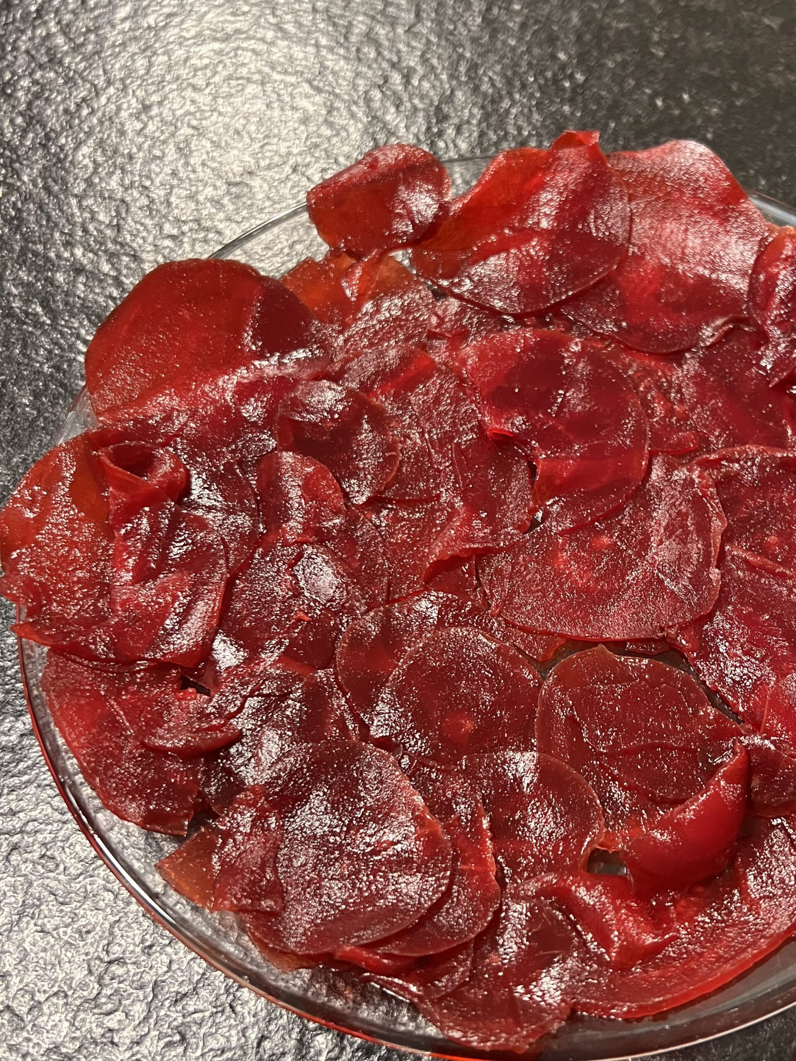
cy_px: 530
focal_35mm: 26
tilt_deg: -59.3
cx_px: 398
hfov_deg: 53.1
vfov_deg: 67.3
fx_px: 797
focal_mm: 5.7
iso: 400
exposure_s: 1/50
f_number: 1.5
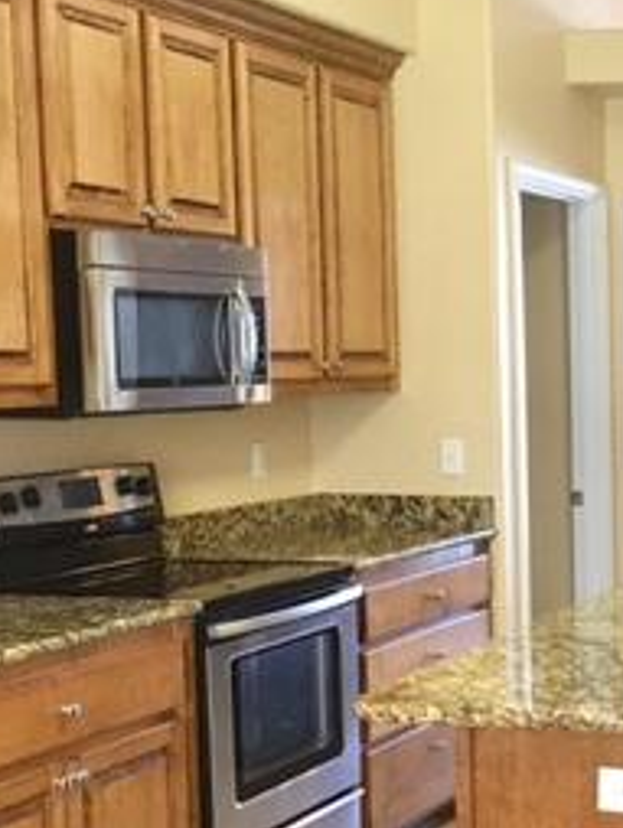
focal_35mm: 73
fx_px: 1749
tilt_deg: -6.9
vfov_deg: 26.5
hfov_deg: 18.7
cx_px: 819
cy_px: 574
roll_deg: -0.4
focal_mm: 4.15
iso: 40
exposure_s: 1/15
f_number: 2.2
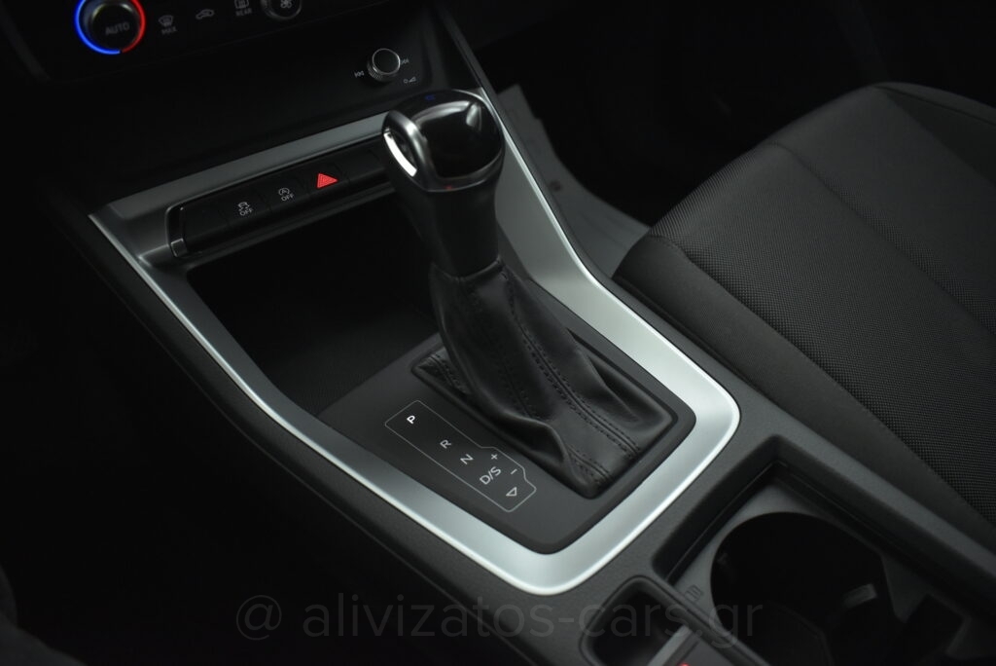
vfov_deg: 48.0
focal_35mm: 27
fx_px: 747
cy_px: 333
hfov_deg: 67.4
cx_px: 498
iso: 1600
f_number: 3.5
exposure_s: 1/100
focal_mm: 18
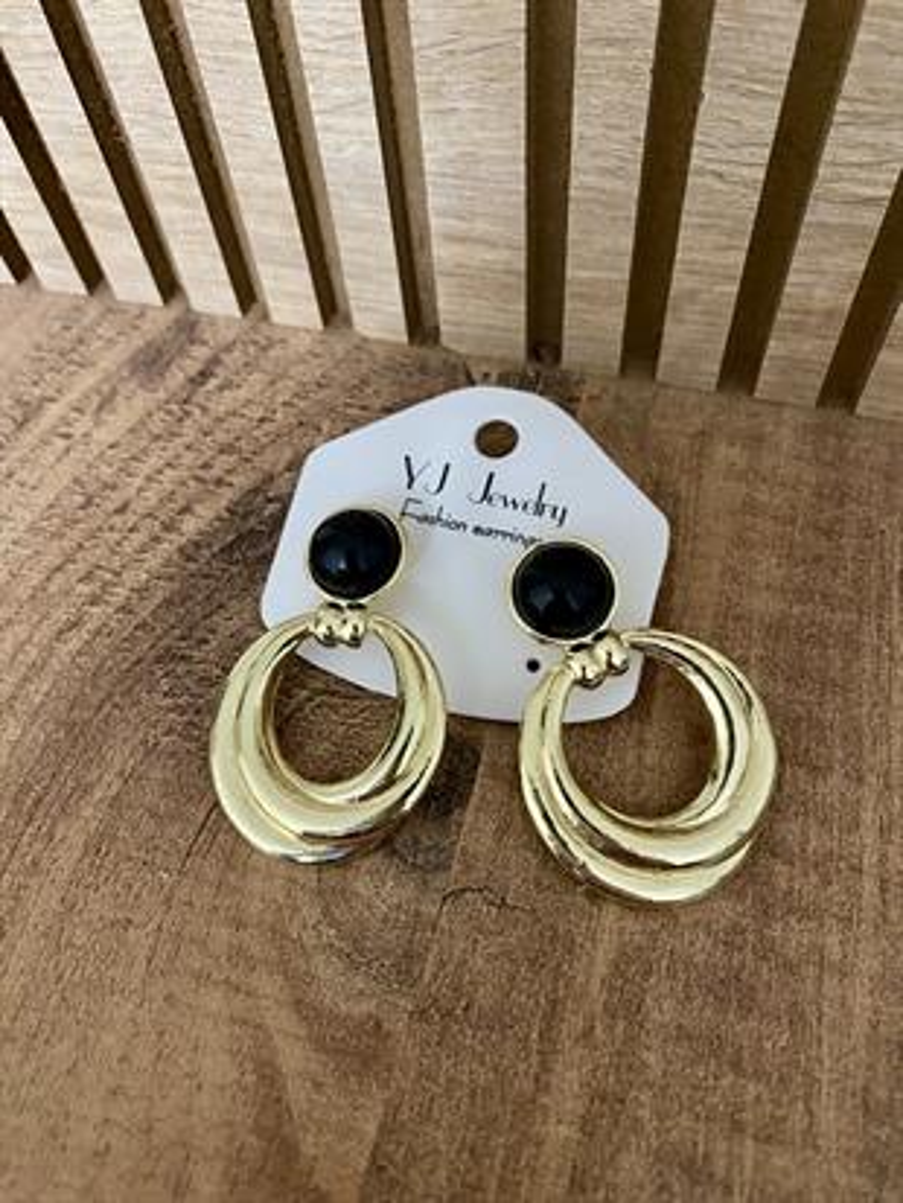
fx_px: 869
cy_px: 602
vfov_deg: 69.4
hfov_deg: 54.9
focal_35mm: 25
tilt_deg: -63.6
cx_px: 452
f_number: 1.8
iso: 500
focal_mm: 4.25
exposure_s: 1/25
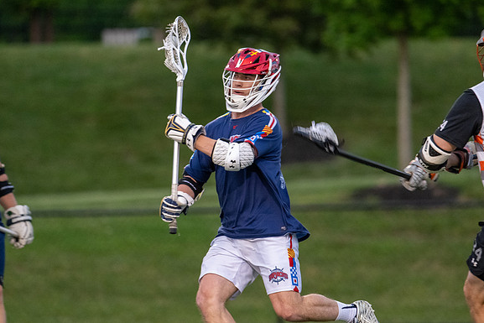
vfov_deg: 2.7
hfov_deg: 4.1
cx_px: 230
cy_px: 149
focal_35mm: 504
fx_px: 6777
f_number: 4.5
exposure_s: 1/800
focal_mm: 400
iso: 5600
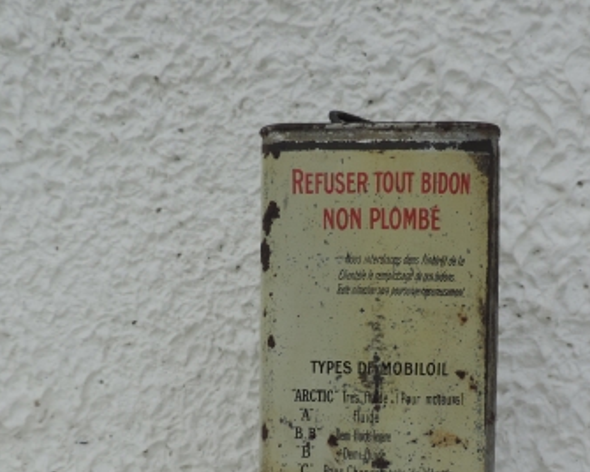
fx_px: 856
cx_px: 322
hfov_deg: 38.0
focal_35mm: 49
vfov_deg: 30.5
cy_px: 326
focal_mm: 4.9
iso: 80
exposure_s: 1/640
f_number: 3.1
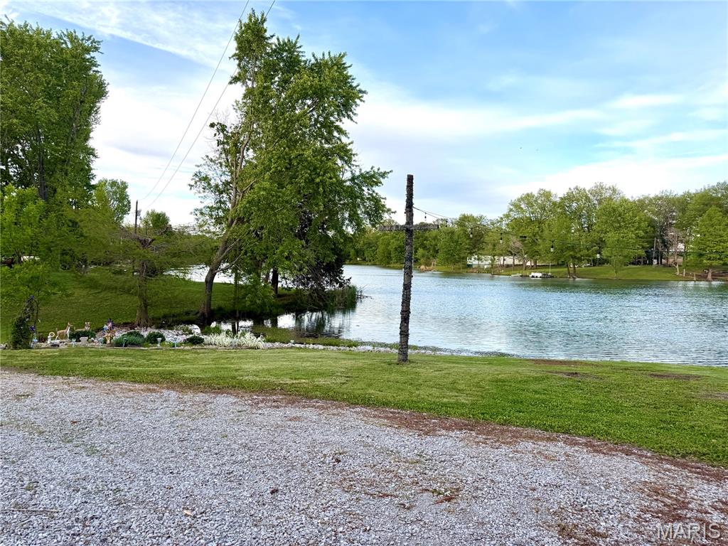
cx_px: 364
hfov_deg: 71.6
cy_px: 273
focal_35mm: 24
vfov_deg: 56.8
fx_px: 505
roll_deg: +1.4
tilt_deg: +0.3
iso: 80
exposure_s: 1/1139
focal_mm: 6.76
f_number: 1.78
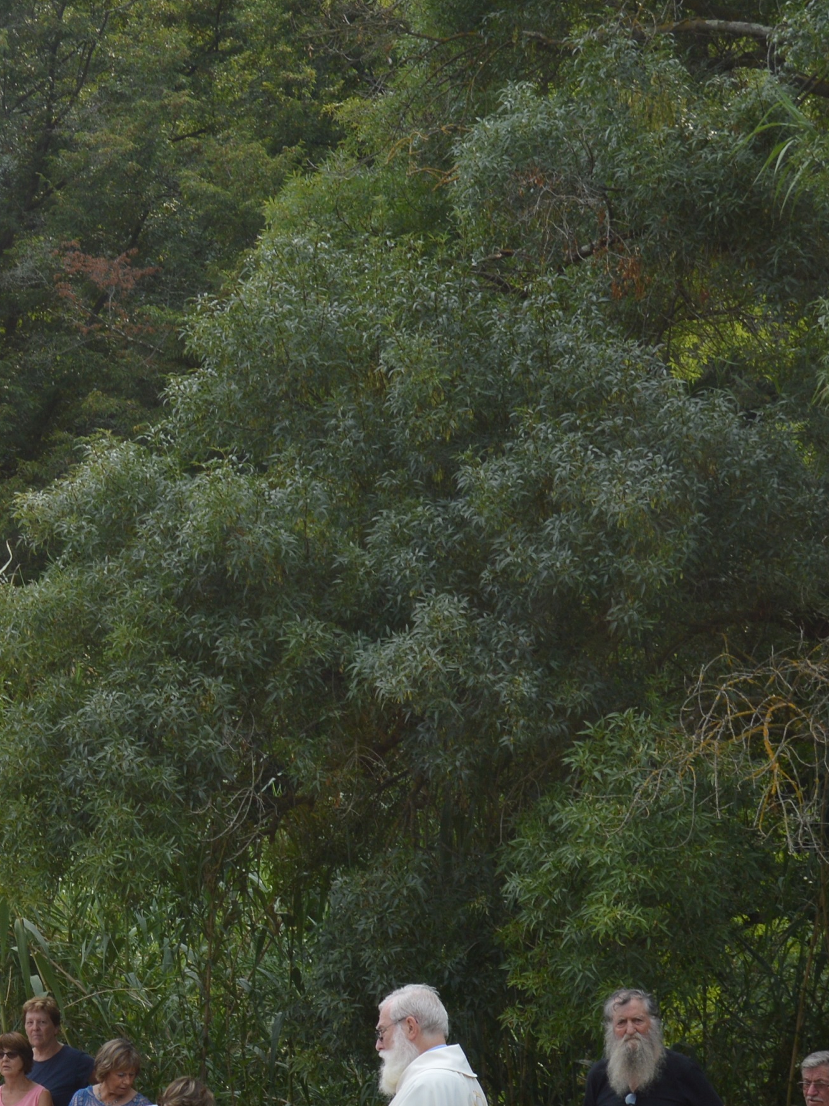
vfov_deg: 17.7
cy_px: 755
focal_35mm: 111
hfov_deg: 12.9
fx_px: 3545
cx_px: -268
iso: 100
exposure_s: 1/200
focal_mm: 28
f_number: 7.1
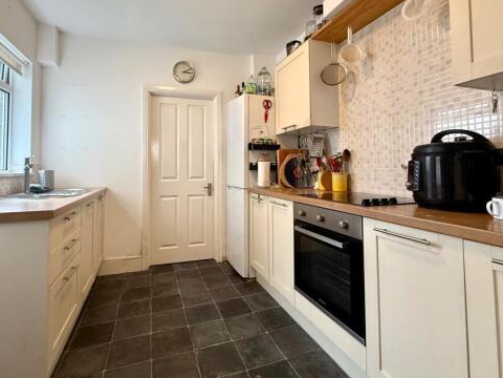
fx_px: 247
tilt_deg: +2.2
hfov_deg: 90.9
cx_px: 236
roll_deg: -1.9
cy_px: 160
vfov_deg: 74.3
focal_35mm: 17
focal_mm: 2.22
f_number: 2.2
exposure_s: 1/50
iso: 200
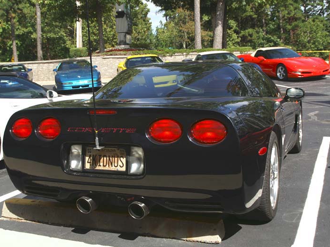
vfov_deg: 33.6
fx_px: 410
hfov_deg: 43.8
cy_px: 123
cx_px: 164
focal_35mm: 43
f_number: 5.6
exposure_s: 1/250
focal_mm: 26
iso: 100
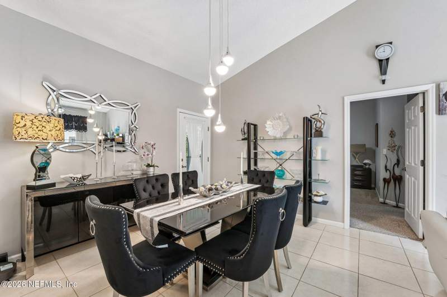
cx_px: 224
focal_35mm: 14
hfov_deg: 104.3
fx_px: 174
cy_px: 148
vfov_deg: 81.1
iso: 100
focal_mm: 14
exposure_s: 1/2.5
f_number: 11
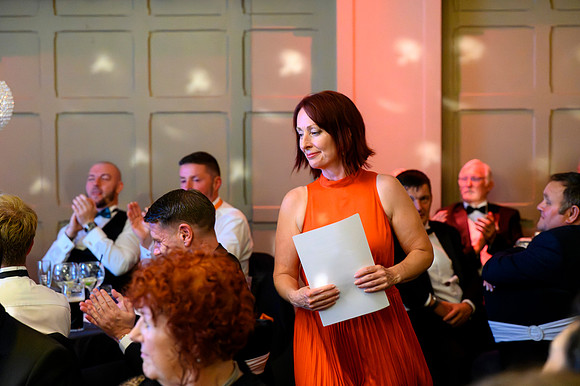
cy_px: 193
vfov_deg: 19.2
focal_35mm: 71
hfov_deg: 28.6
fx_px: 1140
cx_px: 290
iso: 40000
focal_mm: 70
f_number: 4
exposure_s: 1/200
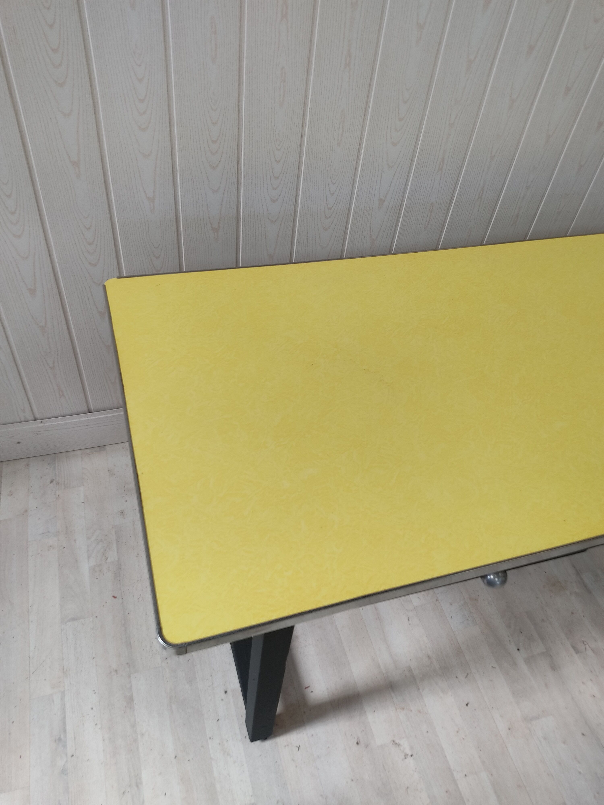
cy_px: 402
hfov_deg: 53.1
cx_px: 302
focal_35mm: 26
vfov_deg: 67.3
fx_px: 605
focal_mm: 4.74
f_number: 1.79
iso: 106
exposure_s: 1/50
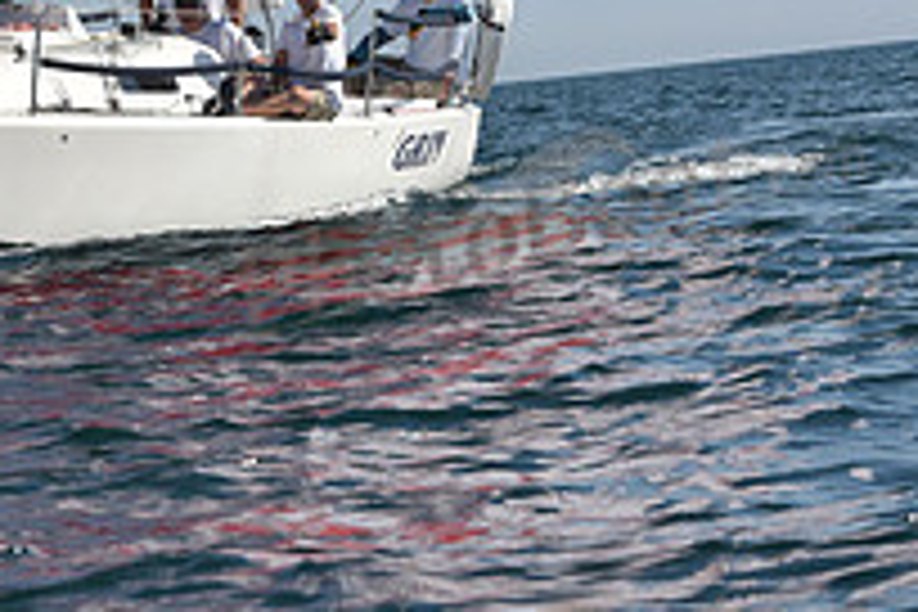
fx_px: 7088
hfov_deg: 7.4
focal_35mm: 278
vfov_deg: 4.9
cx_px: 4
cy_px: 52
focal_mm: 98
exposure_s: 1/1250
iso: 320
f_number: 9
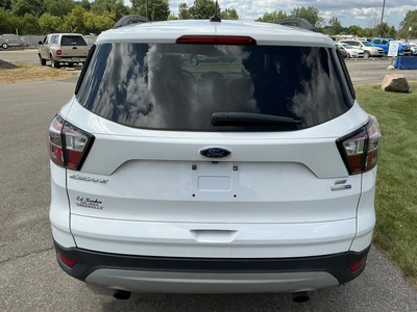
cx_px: 208
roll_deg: -1.2
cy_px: 156
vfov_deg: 49.7
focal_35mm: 28
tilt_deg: -18.8
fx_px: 337
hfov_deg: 63.4
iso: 25
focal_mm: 3
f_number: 1.8
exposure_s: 1/1786
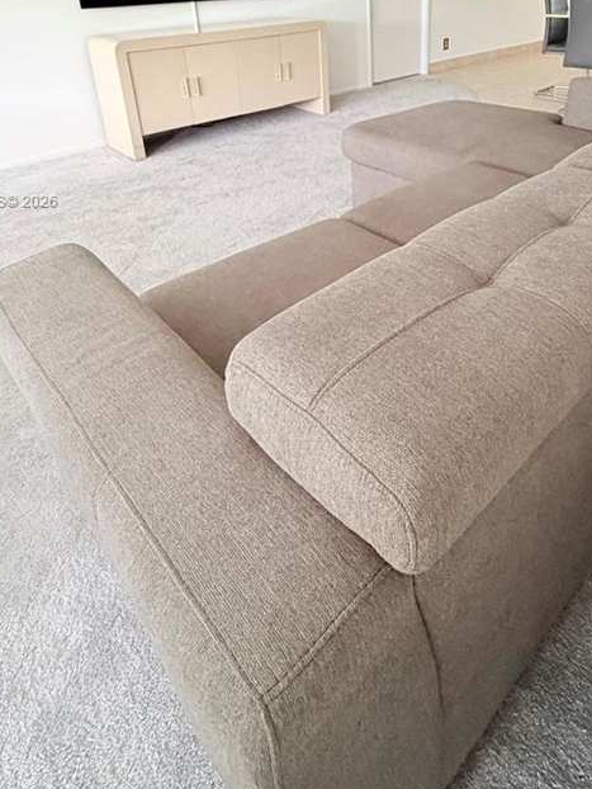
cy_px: 202
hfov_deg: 56.4
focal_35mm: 24
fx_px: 547
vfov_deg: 67.3
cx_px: 355
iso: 400
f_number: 2.2
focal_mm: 2.22
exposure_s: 1/60
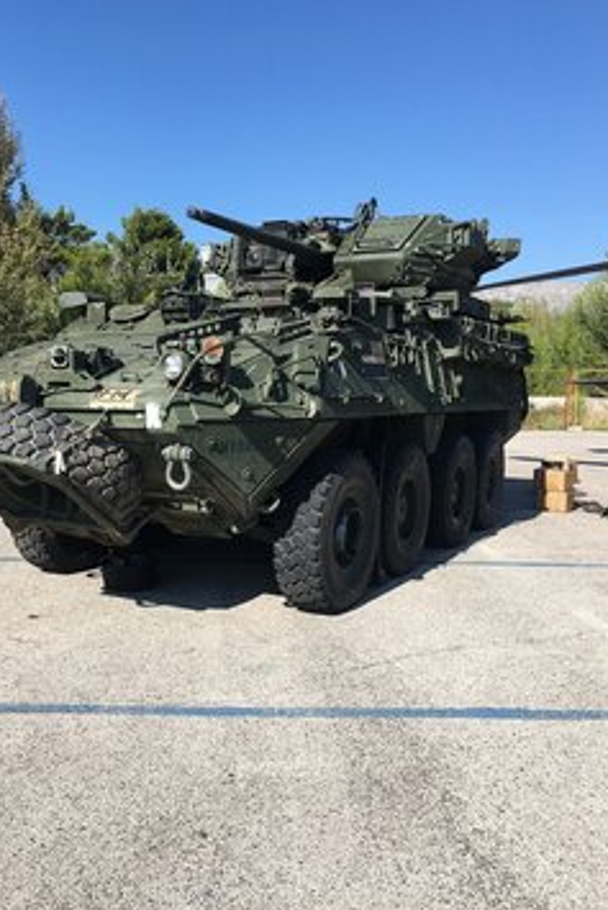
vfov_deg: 55.8
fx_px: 860
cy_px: 467
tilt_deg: -2.8
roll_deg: -2.0
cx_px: 239
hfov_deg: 38.7
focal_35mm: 34
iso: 25
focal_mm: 4.15
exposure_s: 1/1399
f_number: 2.2
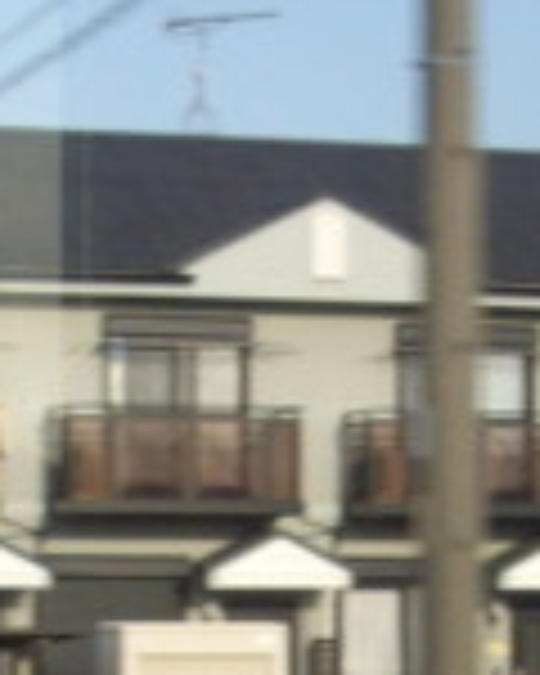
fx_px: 3856
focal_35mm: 193
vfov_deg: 9.8
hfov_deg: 8.0
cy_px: 900
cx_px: 346
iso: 80
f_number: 5.6
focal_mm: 6.2
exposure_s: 1/200
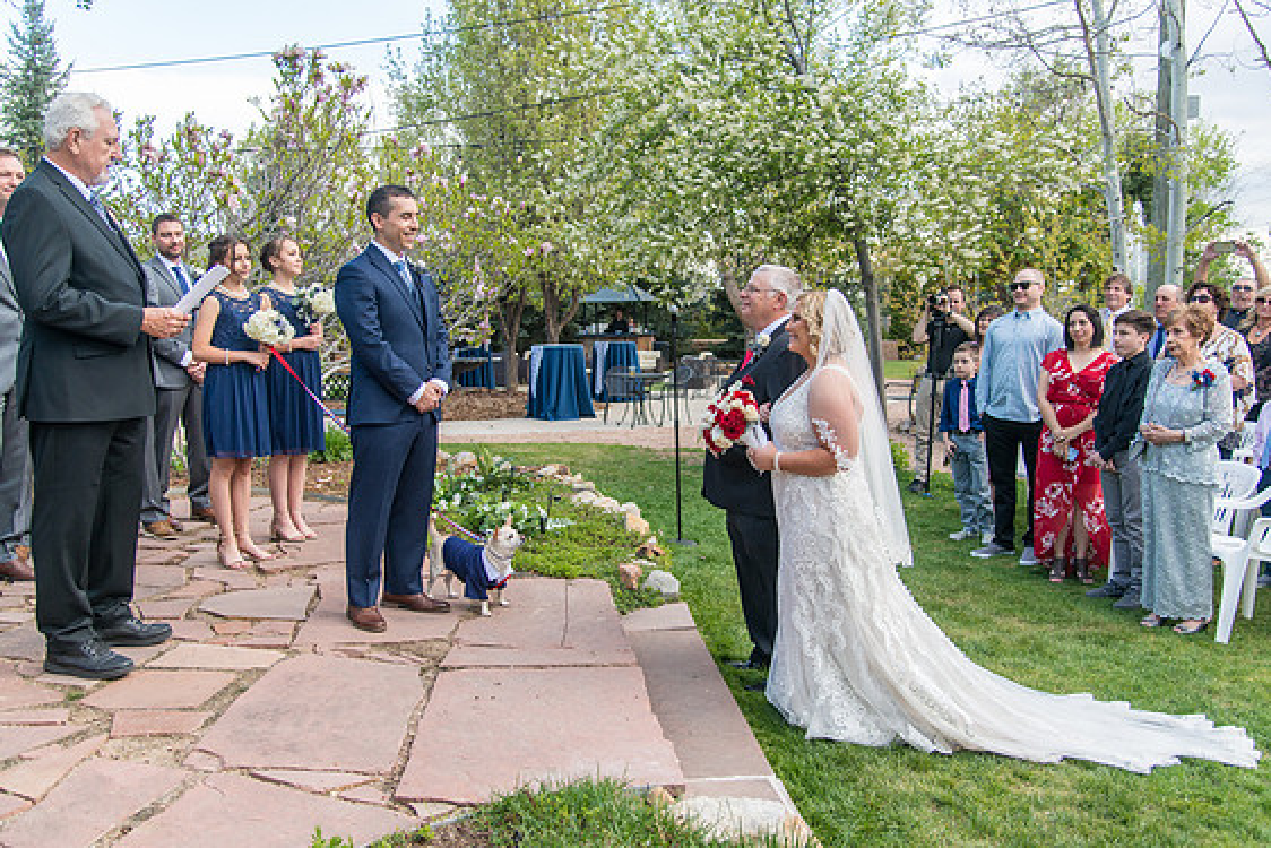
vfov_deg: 41.1
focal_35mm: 32
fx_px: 1130
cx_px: 620
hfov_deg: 58.7
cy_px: 417
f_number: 4
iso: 400
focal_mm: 31
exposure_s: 1/500
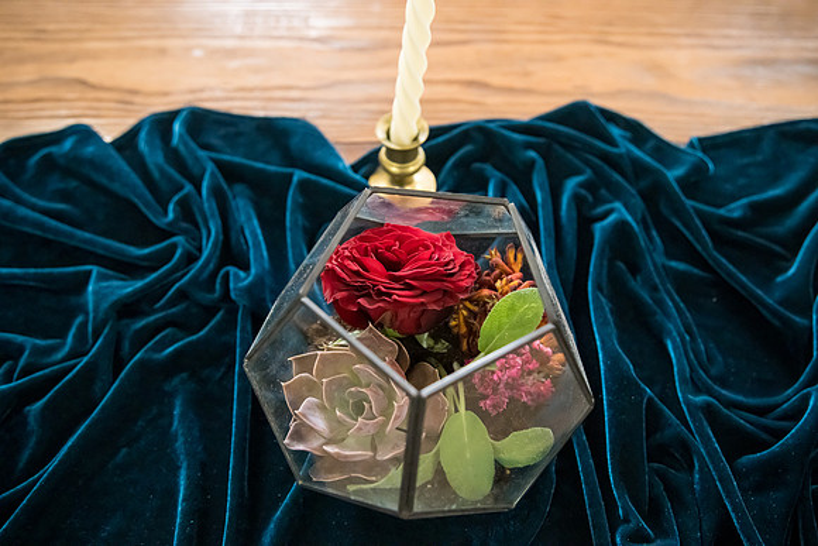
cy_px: 273
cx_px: 409
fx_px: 705
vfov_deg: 42.3
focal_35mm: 31
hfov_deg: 60.3
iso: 12800
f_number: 3.5
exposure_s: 1/320
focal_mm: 31
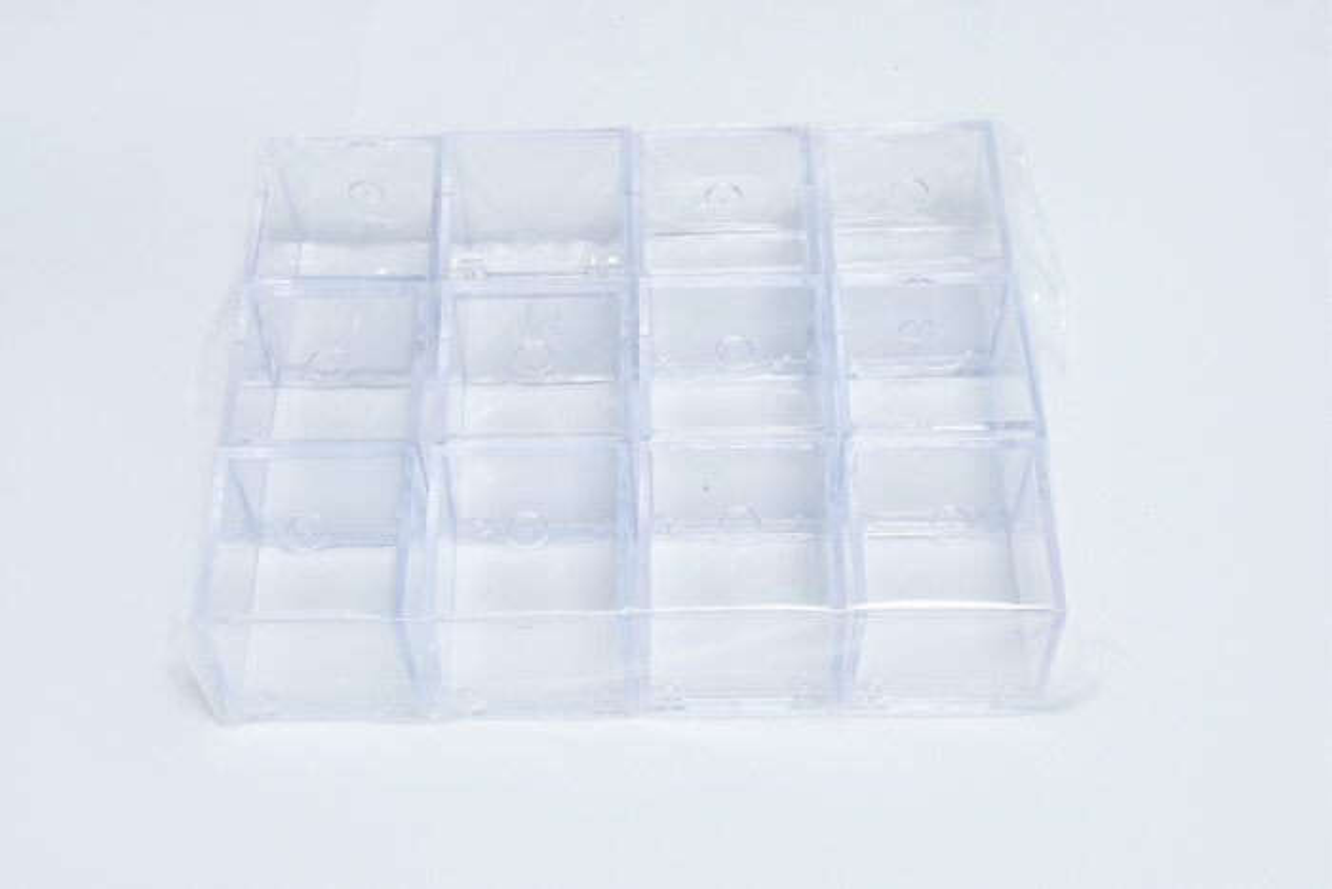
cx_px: 666
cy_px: 444
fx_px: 1924
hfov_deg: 38.2
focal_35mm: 52
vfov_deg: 26.0
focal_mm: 35
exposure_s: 1/160
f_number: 9
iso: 2500
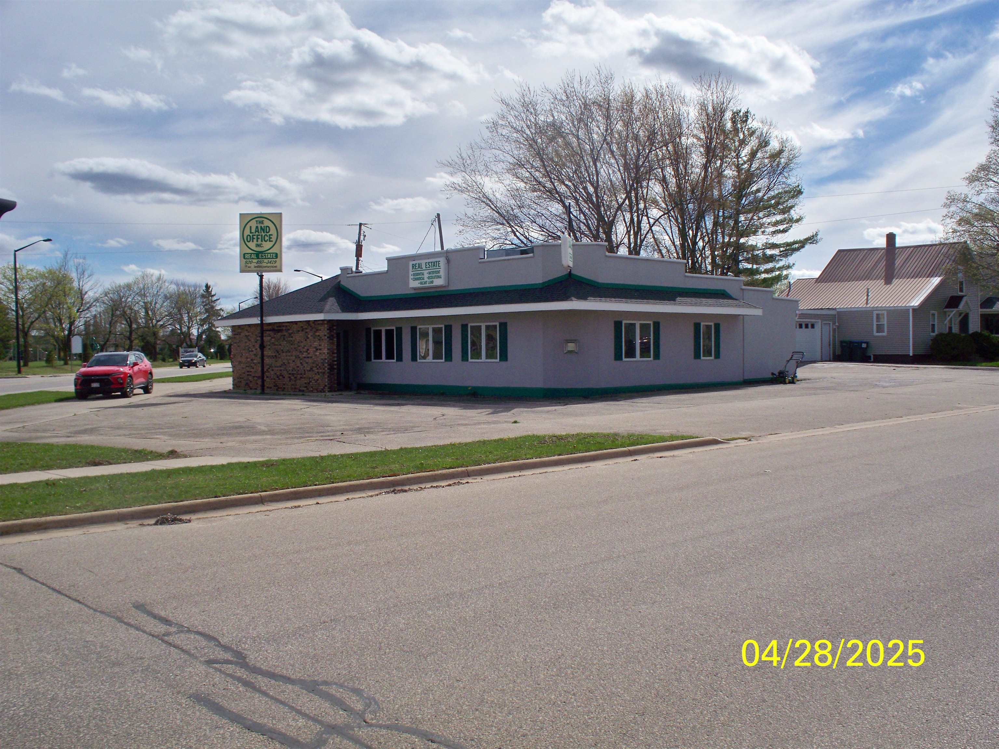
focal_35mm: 35
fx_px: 1010
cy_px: 374
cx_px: 500
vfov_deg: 40.7
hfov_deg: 52.6
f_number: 4.8
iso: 125
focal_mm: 7.54
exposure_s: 1/1250
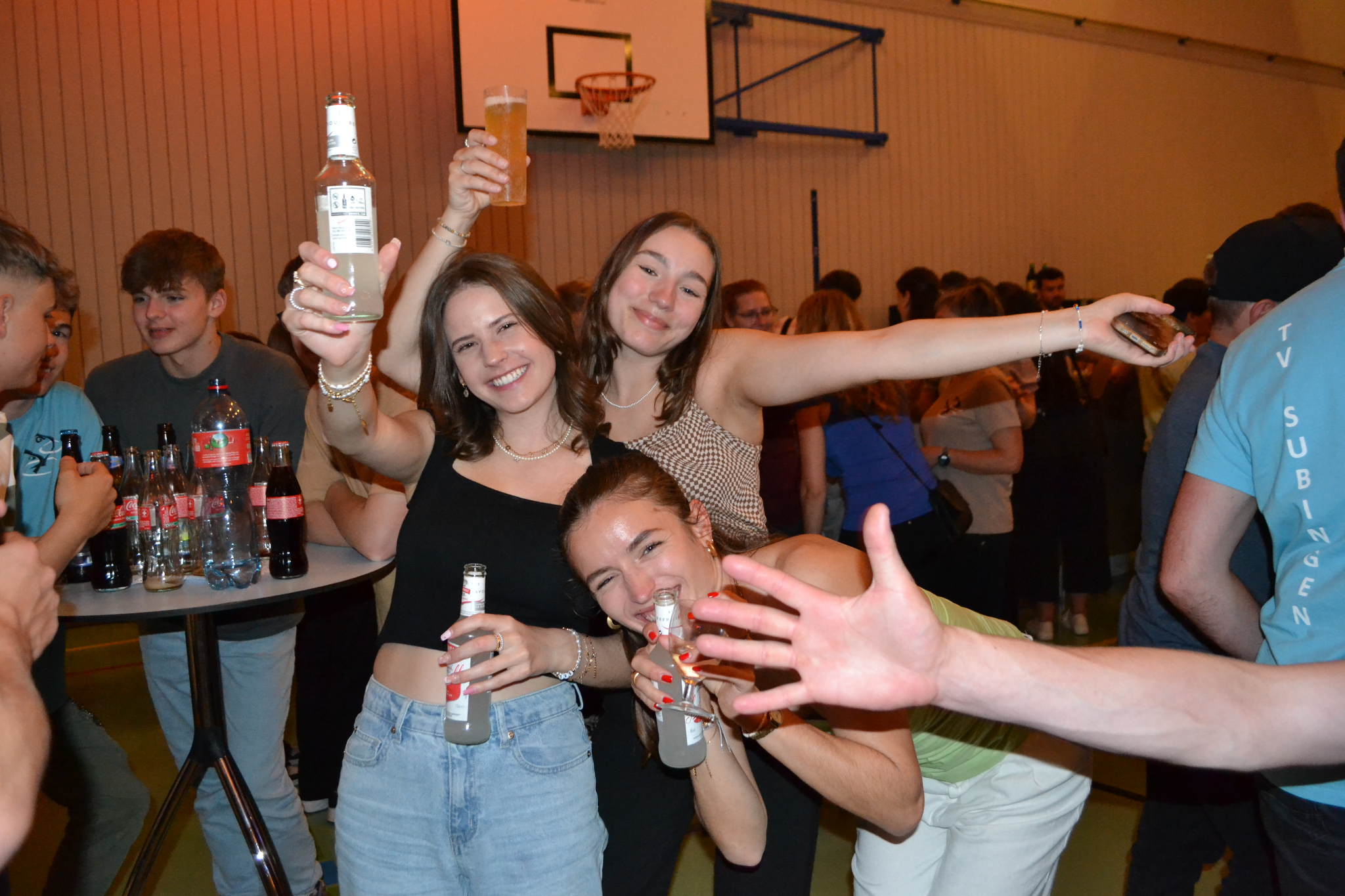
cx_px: 672
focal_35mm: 27
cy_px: 448
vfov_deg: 47.9
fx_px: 1009
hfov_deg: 67.4
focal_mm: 18
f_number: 3.5
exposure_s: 1/60
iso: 3200
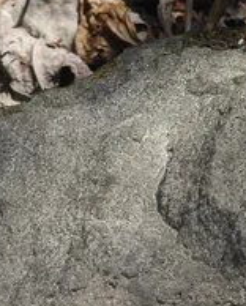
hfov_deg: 2.2
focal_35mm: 707
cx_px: 364
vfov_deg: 2.7
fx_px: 6414
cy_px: 63
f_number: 5.6
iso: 100
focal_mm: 39.3
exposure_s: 1/320
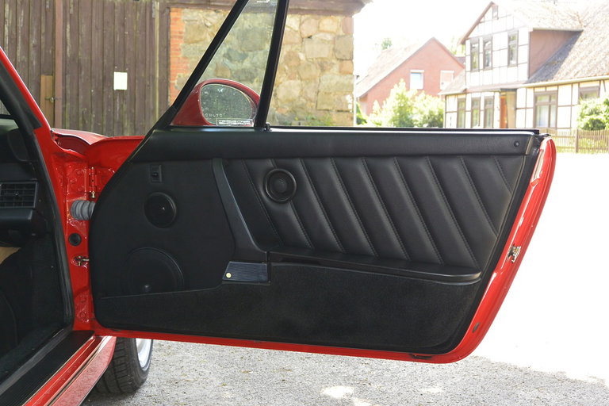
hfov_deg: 36.9
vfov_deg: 25.1
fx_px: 913
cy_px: 203
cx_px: 304
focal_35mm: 54
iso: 200
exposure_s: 1/60
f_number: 5
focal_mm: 20.3
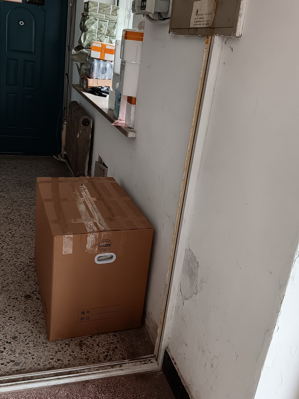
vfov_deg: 53.9
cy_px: 193
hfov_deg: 41.8
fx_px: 392
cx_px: 138
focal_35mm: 34
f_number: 1.8
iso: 612
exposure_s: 1/33.3
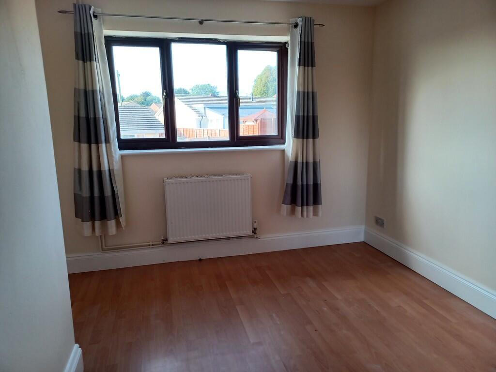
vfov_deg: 54.9
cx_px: 248
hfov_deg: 69.4
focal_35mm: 25
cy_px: 186
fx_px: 358
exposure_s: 1/50
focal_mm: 4.6
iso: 80
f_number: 1.8
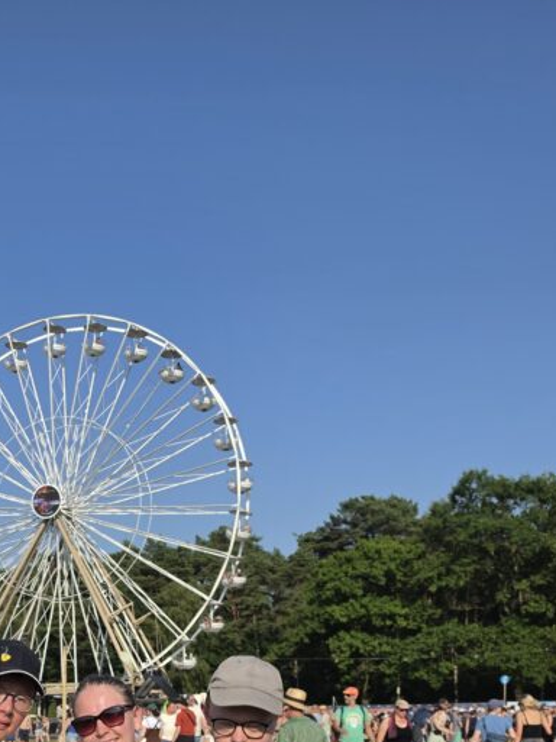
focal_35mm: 46
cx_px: 88
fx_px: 985
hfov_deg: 30.5
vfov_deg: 37.0
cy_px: 741
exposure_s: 1/7939
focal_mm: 6.5
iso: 50
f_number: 1.4
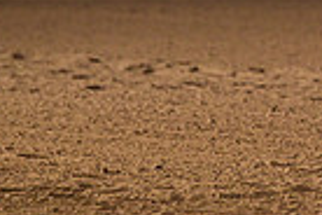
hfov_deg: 2.4
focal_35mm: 843
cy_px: -64
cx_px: 642
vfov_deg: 1.6
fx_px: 7540
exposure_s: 1/200
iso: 2500
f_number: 4.5
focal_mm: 200
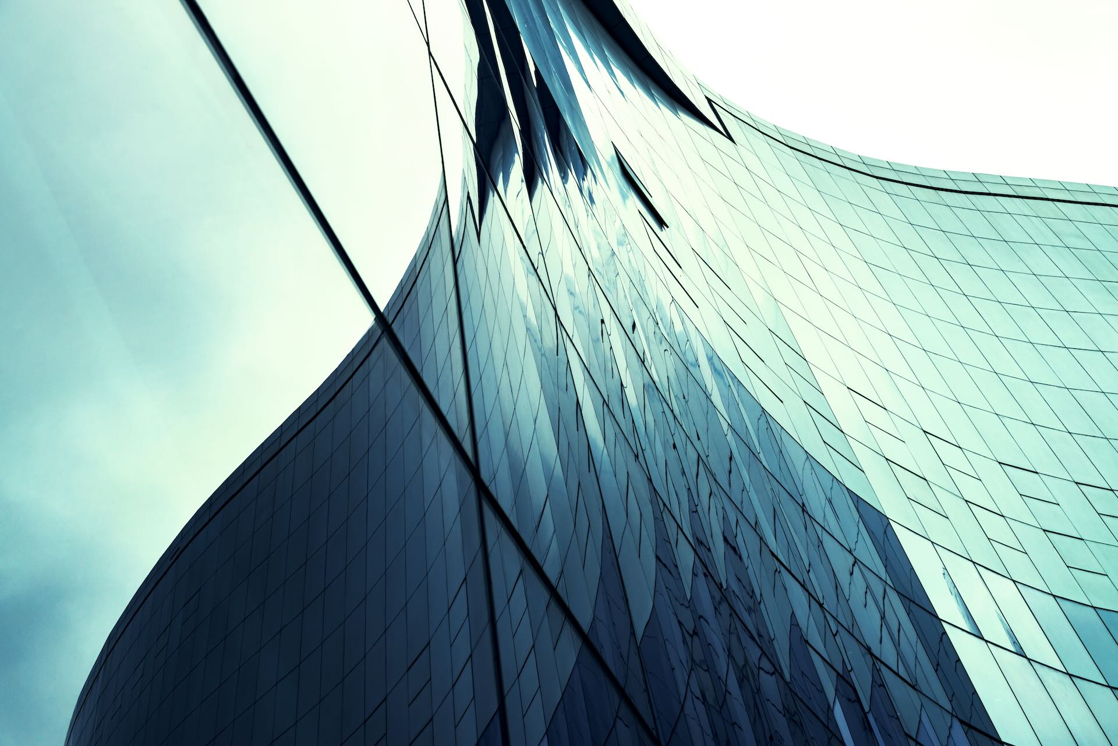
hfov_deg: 60.3
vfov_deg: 42.3
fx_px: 963
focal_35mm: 31
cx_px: 559
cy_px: 373
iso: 200
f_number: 8
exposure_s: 1/160
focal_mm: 31
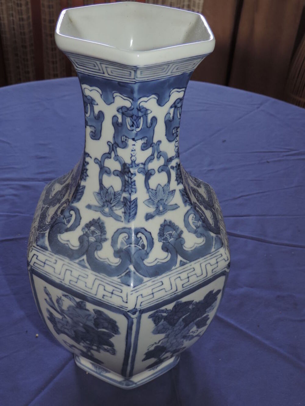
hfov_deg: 36.0
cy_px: 203
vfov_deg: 46.8
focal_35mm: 40
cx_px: 152
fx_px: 470
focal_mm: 7.1
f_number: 3.3
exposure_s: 1/30
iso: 200
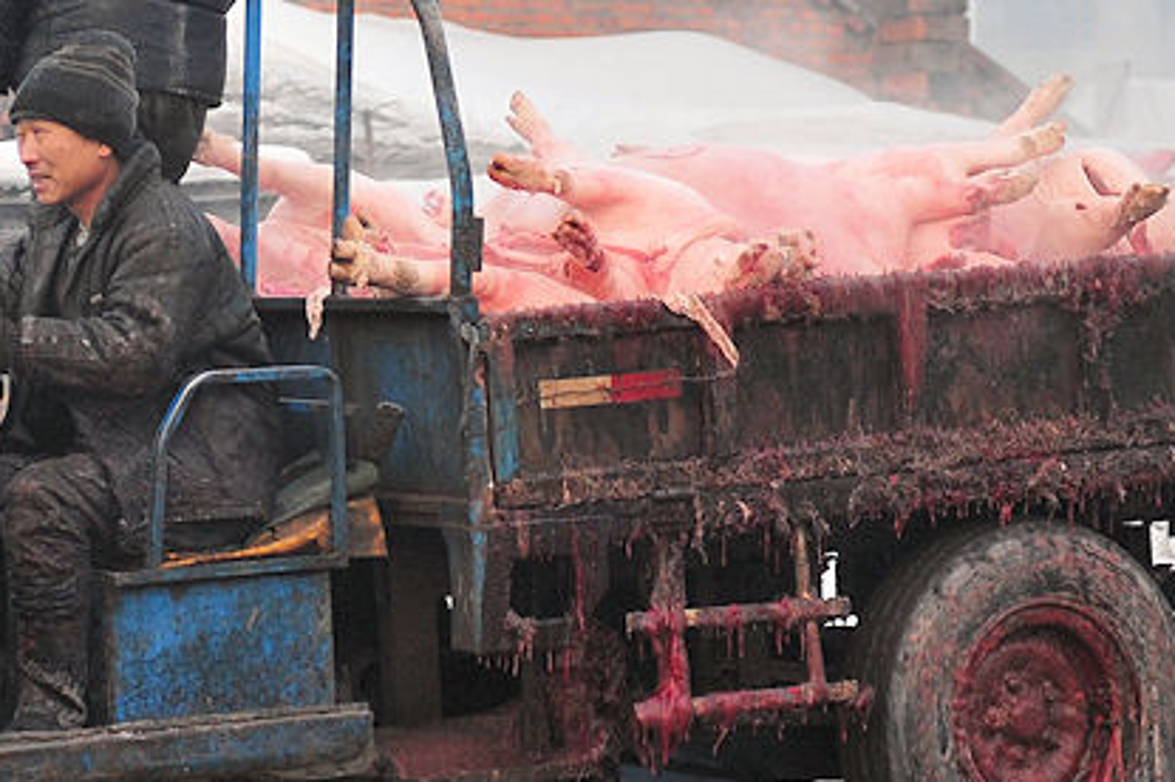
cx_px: 260
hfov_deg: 13.8
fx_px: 4827
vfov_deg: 9.2
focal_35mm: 148
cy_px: 196
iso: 800
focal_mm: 60
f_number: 2.8
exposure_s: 1/320
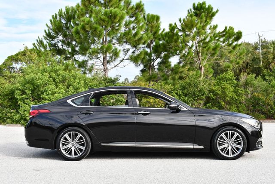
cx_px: 138
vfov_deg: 30.6
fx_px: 336
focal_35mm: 44
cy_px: 92
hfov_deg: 44.5
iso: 200
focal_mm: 22
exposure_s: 1/250
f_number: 7.1
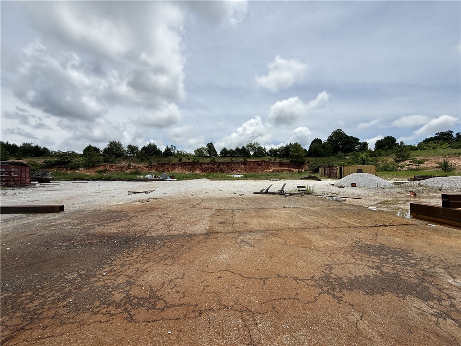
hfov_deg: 102.1
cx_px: 230
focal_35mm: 14
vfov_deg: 85.7
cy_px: 173
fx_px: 186
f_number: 2.2
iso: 50
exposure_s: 1/4762
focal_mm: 2.22
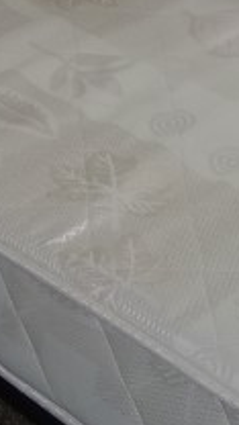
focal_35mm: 139
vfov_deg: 15.2
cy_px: 6
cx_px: -144
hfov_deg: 8.5
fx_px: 1566
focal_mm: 5.1
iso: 100
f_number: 2
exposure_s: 1/60
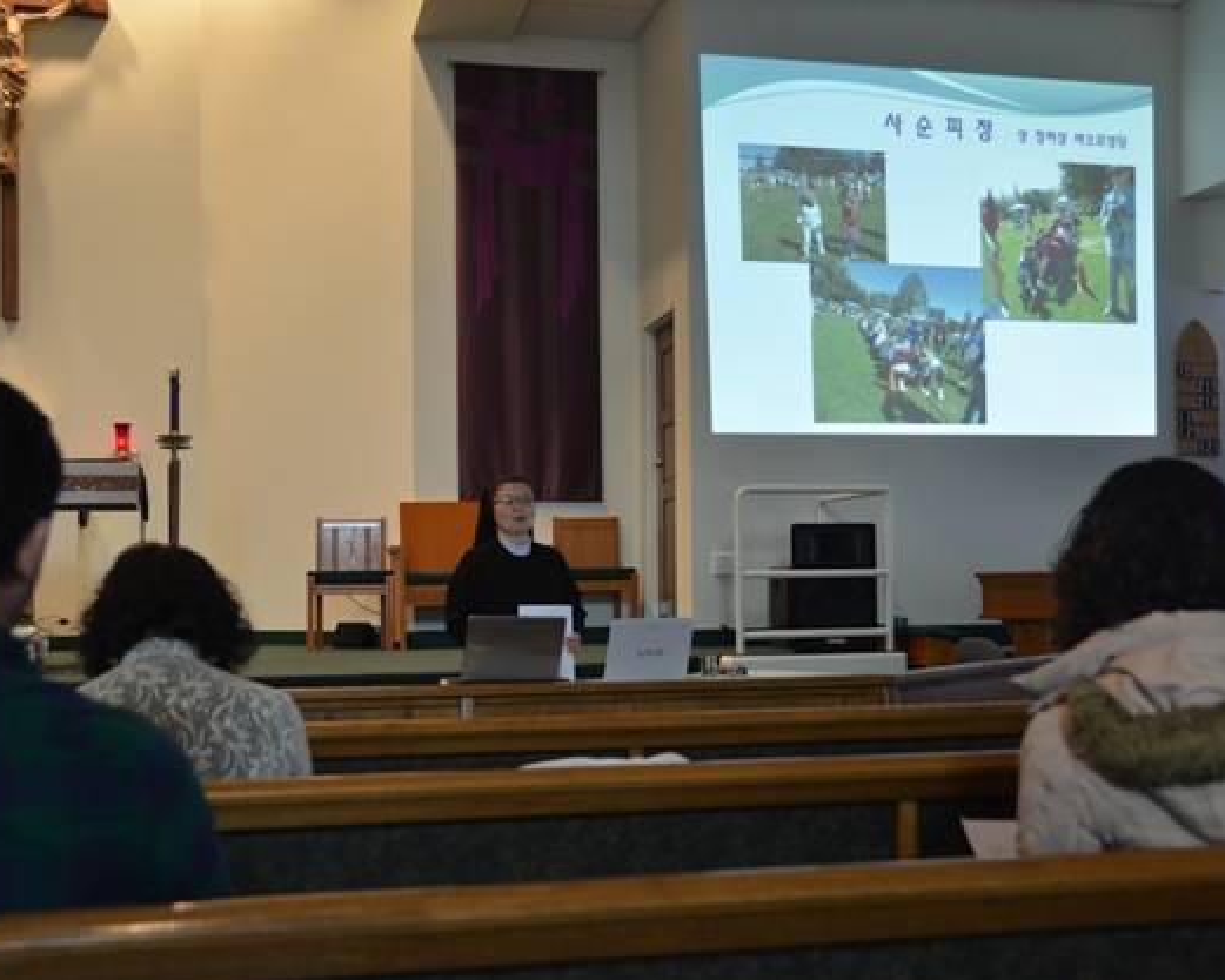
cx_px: 682
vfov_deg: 32.4
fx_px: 1689
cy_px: 496
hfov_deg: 39.8
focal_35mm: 47
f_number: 4
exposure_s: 1/40
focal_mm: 27
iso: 800
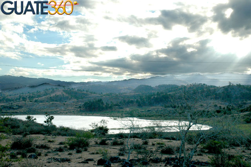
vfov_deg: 25.7
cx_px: 126
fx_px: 366
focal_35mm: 52
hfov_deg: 37.9
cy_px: 84
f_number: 9.5
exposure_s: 1/250
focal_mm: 35
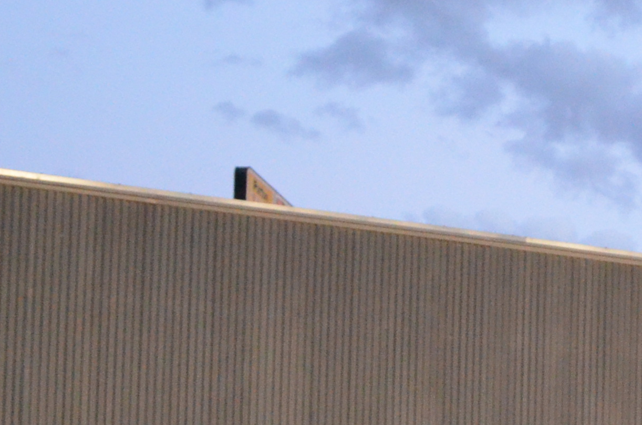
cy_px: 666
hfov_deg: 15.9
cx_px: 892
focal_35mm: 121
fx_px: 2153
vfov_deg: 10.8
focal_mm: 20
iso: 3200
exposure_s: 1/60
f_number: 3.8
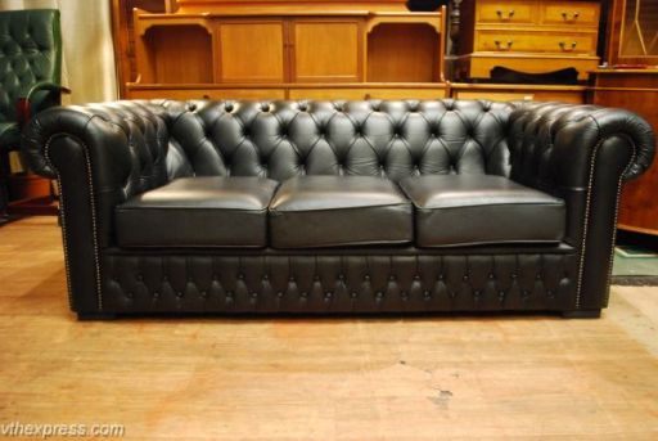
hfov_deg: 61.9
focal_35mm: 30
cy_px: 220
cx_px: 329
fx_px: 549
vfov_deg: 43.7
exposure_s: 1/10
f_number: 3.8
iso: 1600
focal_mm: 20
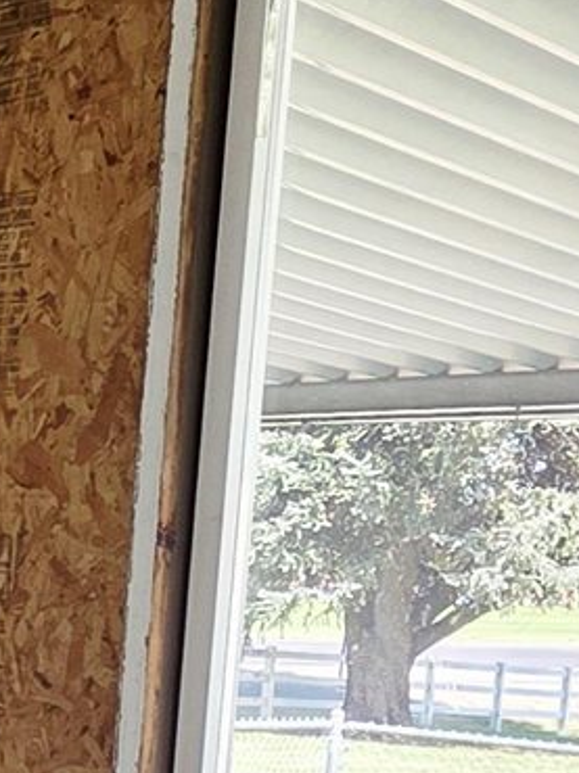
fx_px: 1809
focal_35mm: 81
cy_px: 723
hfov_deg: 13.4
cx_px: -803
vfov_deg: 23.4
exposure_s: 1/120
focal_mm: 2.2
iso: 32
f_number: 1.9
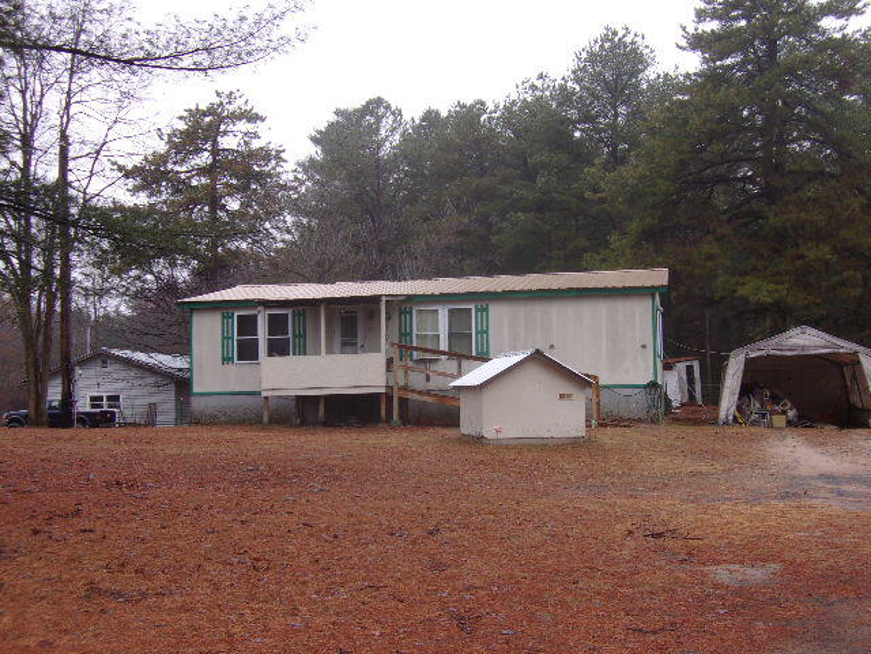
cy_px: 327
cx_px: 436
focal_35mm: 42
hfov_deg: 44.8
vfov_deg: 34.3
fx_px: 1057
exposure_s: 1/80
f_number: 3.7
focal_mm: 7.6
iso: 80
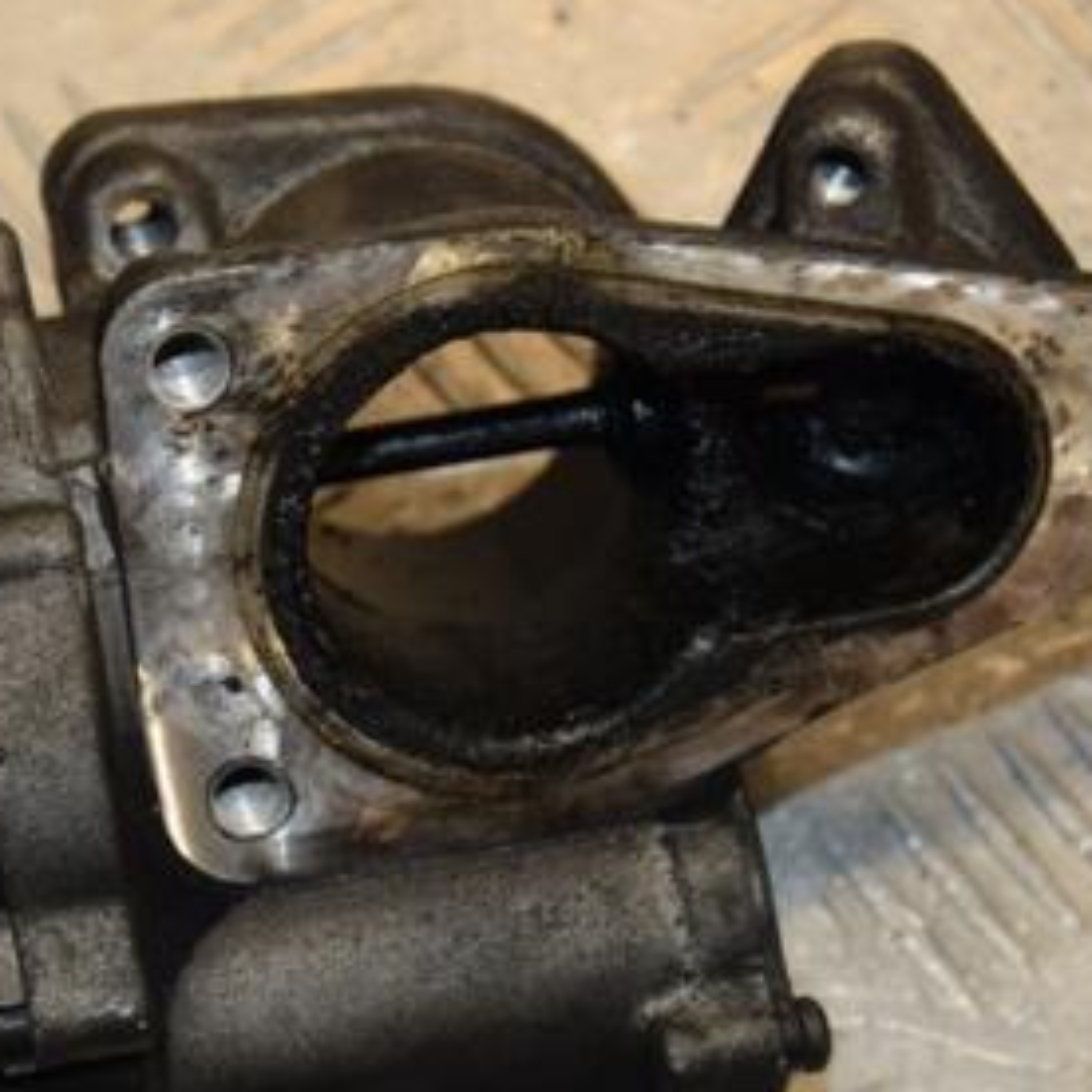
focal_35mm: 161
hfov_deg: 10.9
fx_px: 5746
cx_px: 431
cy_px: 653
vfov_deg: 10.9
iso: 800
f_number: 5
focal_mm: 58
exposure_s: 1/200
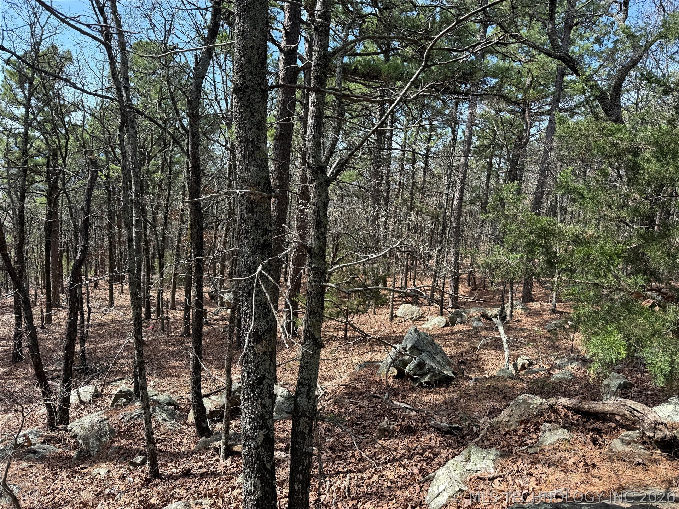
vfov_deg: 56.8
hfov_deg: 71.6
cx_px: 340
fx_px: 471
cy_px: 254
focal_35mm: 24
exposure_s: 1/1106
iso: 80
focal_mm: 6.76
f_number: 1.78
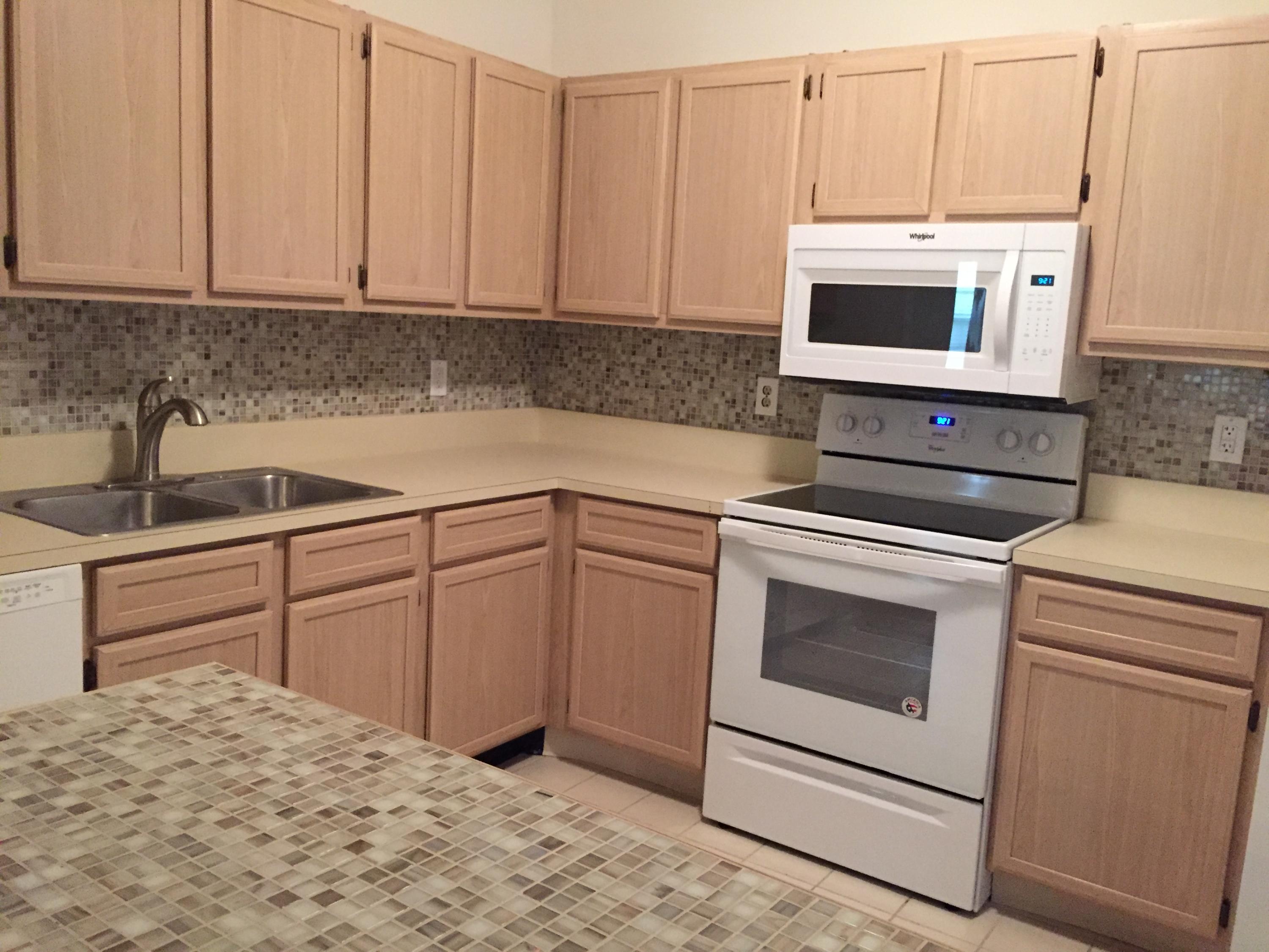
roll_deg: -2.4
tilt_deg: -8.9
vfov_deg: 48.2
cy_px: 476
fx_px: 1063
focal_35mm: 29
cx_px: 634
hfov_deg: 61.7
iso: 400
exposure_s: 1/15
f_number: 2.2
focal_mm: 4.15
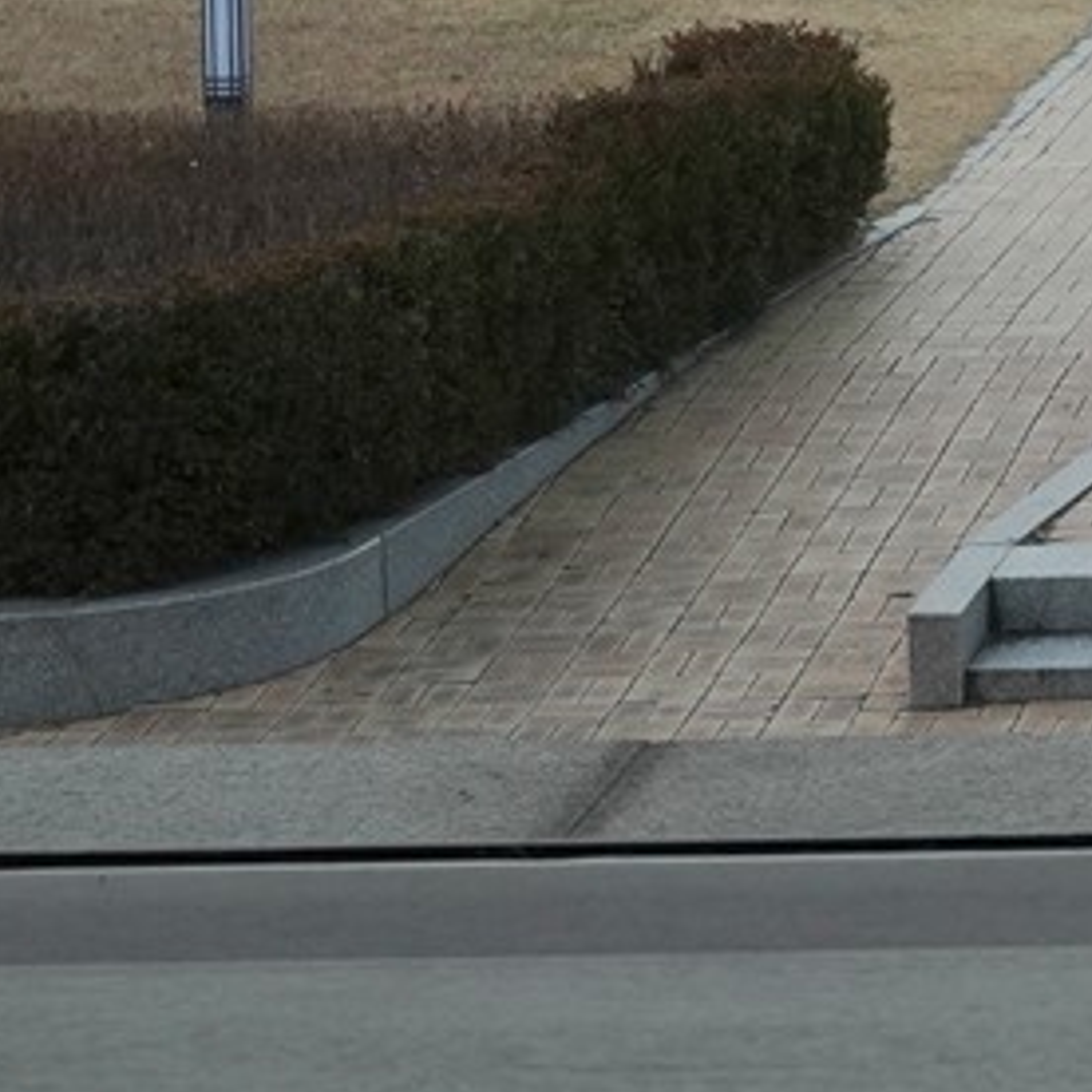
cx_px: 2849
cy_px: -728
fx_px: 7923
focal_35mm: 222
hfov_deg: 7.3
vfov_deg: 7.7
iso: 500
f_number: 10
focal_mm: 36
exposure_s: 1/125
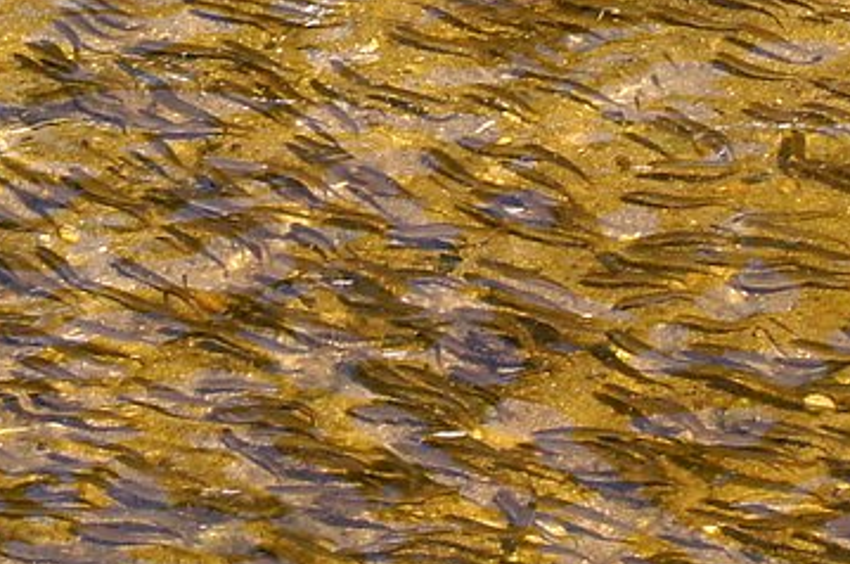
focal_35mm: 471
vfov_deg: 2.9
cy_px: -84
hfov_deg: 4.4
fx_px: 11097
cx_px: -109
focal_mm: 55
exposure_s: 1/100
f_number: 9
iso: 100
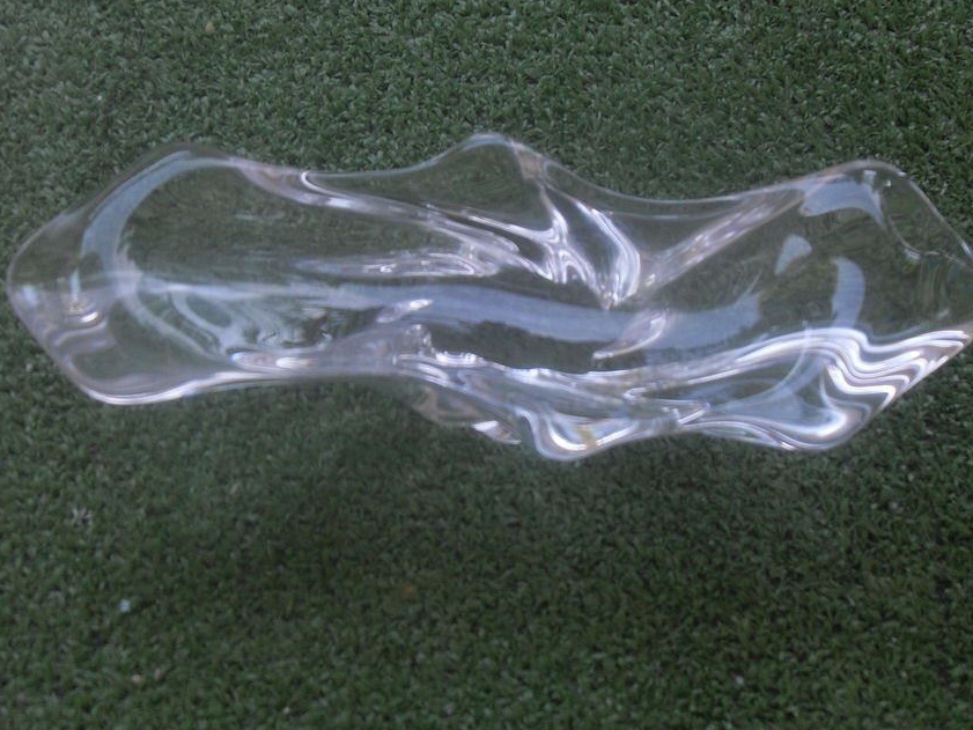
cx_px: 526
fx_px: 1237
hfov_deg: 42.9
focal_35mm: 44
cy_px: 346
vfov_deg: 32.9
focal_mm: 6.3
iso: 100
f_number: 2.8
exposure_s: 1/90
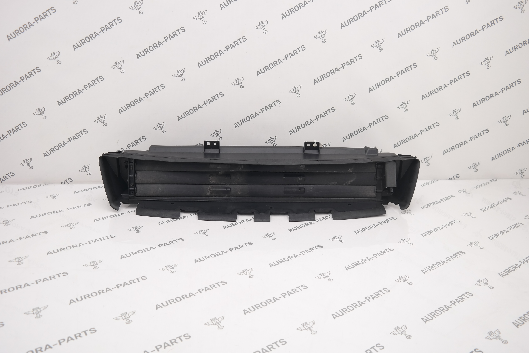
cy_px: 176
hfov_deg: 61.9
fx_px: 441
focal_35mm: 30
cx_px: 264
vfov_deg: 43.6
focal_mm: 20
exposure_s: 1/100
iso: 100
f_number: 4
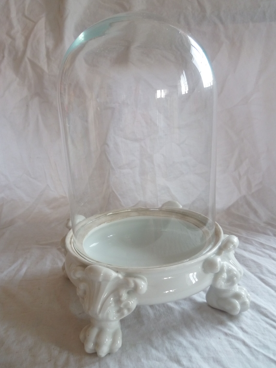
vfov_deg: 60.0
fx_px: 319
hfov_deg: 46.8
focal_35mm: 30
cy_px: 187
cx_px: 145
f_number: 2.8
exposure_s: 1/30
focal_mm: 5
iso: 250
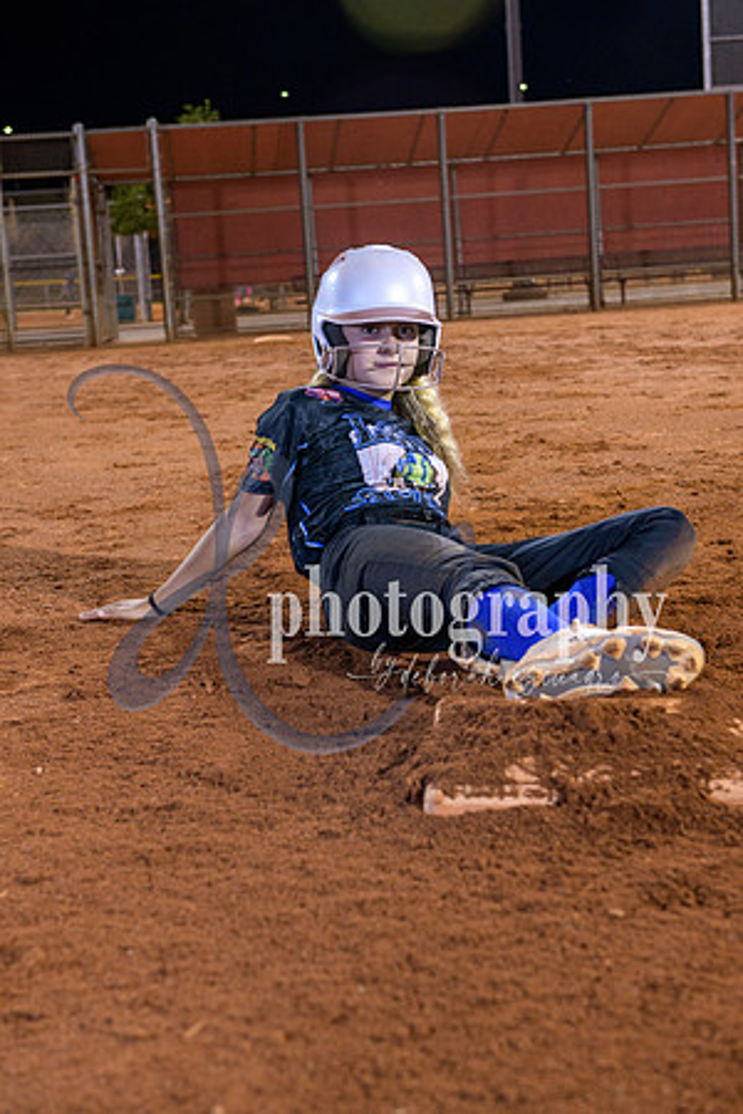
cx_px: 372
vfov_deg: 32.4
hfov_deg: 21.9
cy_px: 557
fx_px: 1919
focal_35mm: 62
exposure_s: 1/80
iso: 2000
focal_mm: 62
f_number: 5
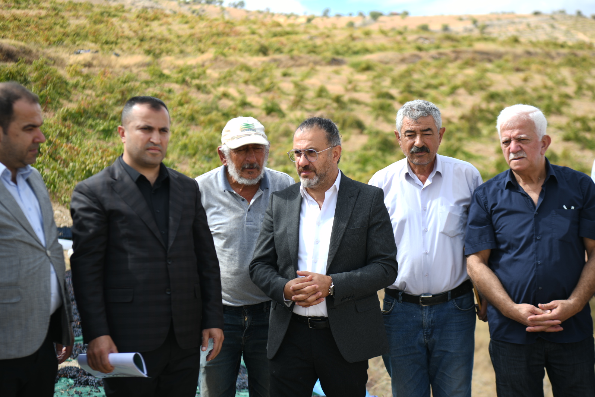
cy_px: 201
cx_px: 296
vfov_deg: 19.2
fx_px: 1173
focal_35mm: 71
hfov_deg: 28.5
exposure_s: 1/200
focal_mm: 70
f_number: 3.5
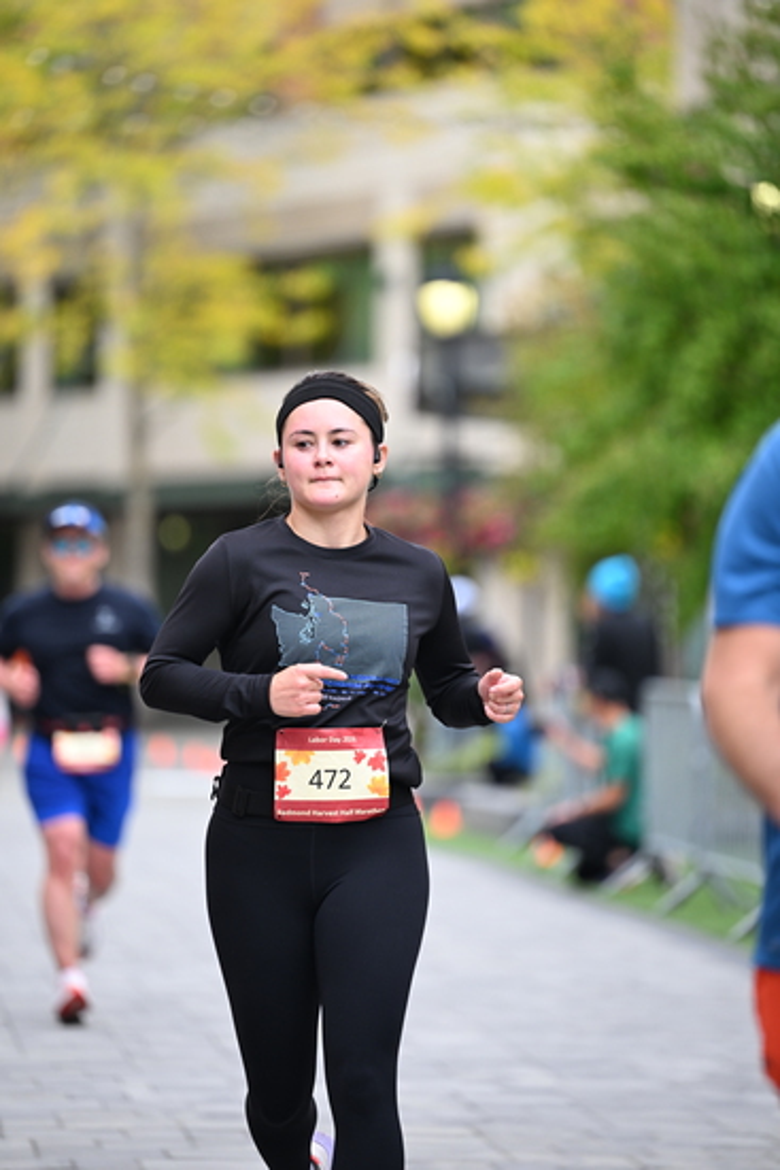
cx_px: 390
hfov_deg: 7.6
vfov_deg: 11.4
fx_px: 5846
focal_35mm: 180
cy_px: 585
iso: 640
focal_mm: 180
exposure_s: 1/1600
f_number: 2.8
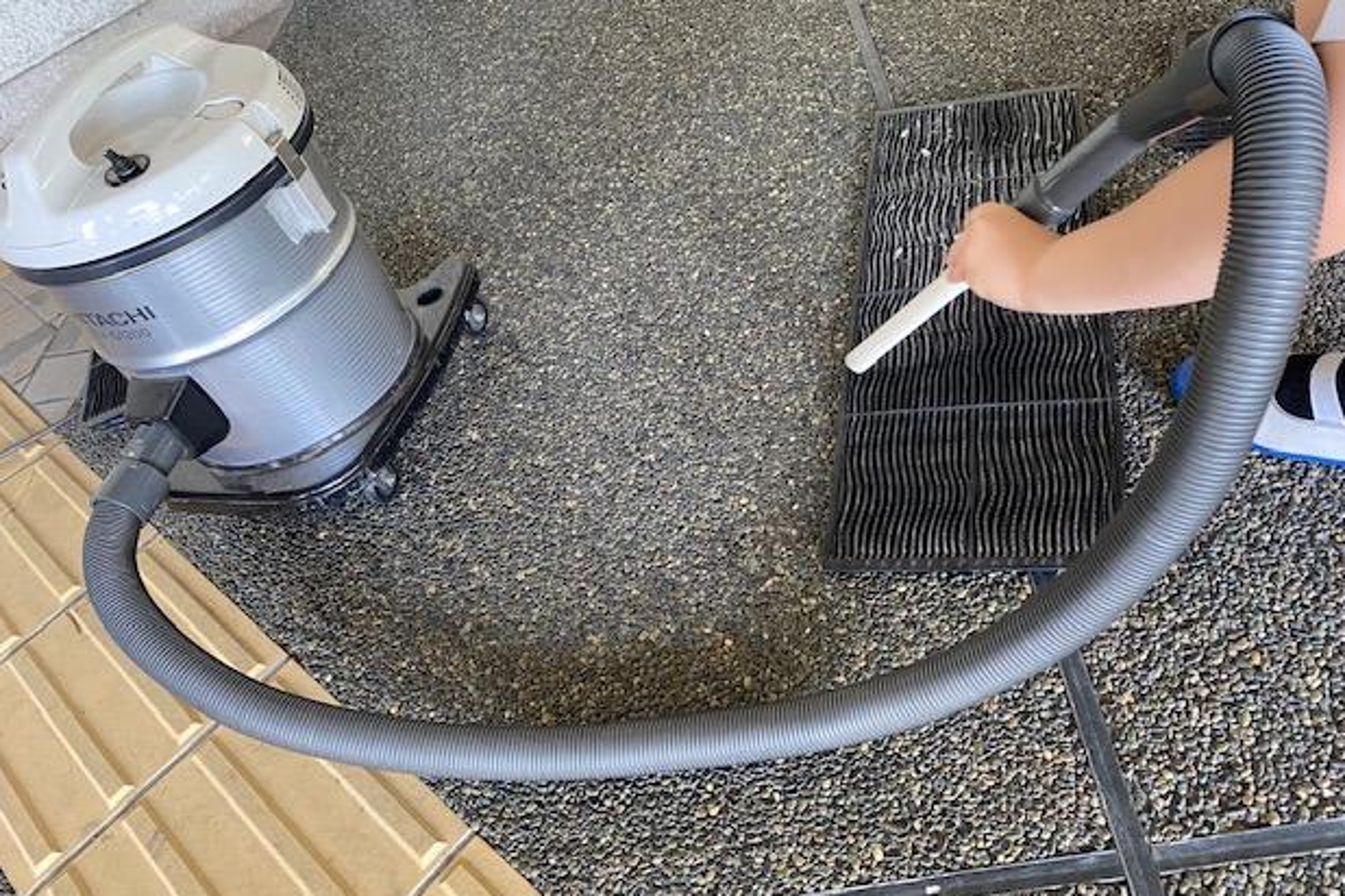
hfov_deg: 65.5
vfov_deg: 46.4
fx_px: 1046
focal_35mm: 28
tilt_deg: -45.7
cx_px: 694
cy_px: 450
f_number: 1.8
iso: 200
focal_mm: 4.2
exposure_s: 1/60
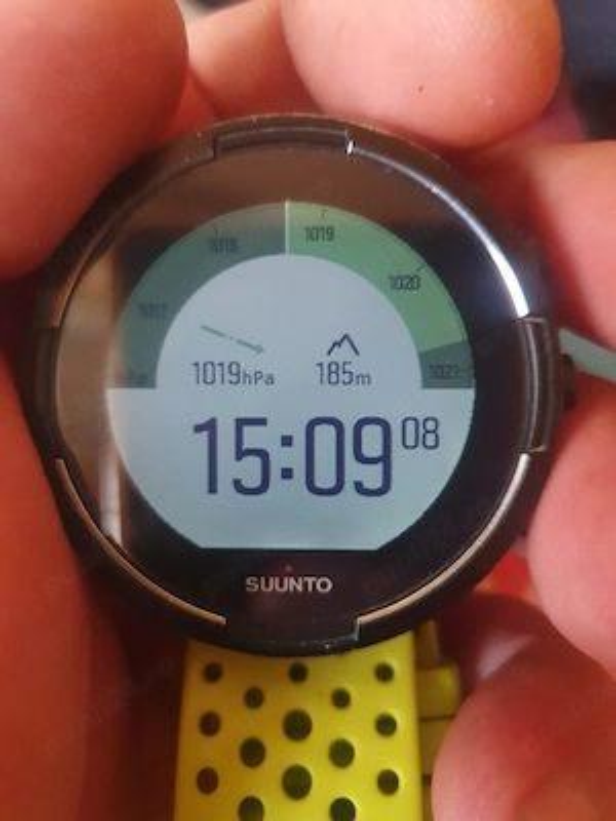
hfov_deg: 53.1
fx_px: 617
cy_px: 410
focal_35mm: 26
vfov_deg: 67.3
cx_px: 308
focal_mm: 4.32
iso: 400
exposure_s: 1/33
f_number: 1.5
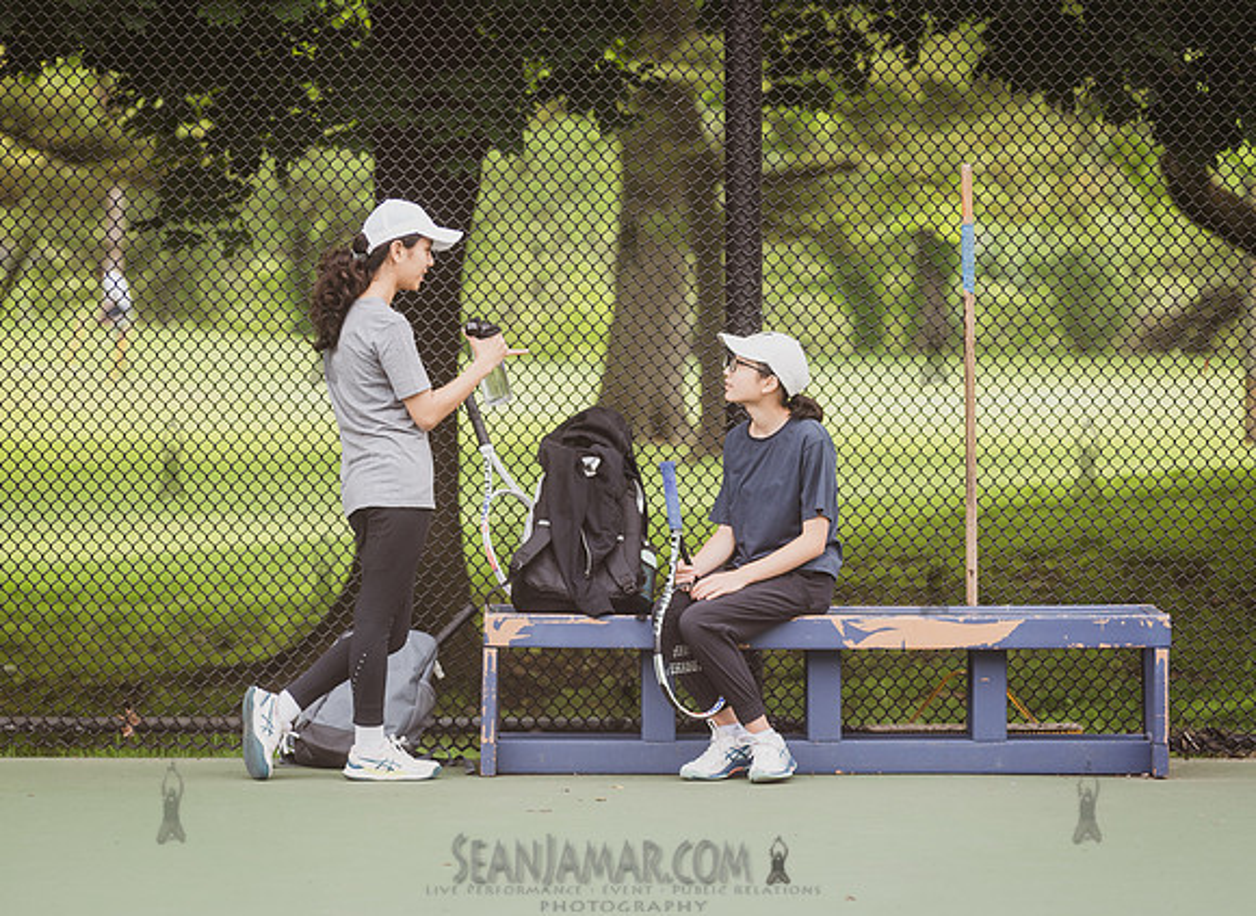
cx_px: 485
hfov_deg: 11.8
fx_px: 6052
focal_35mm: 168
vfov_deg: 8.7
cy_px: 412
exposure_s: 1/400
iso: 200
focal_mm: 135
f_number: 3.5
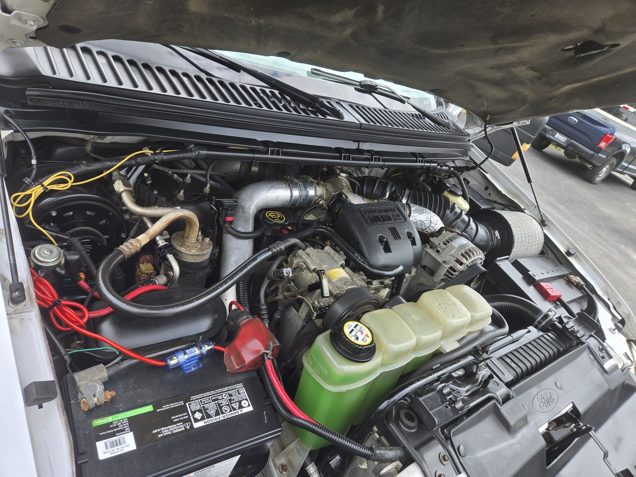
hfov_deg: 73.9
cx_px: 318
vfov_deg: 58.9
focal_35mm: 23
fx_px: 423
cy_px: 238
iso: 25
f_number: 1.8
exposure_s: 1/239
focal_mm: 5.4
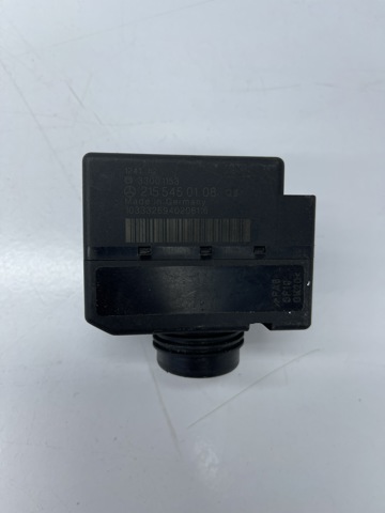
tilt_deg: -78.3
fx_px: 371
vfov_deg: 69.4
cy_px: 256
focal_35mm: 25
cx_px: 192
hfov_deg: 54.9
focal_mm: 5.1
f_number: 1.6
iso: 32
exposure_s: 1/362
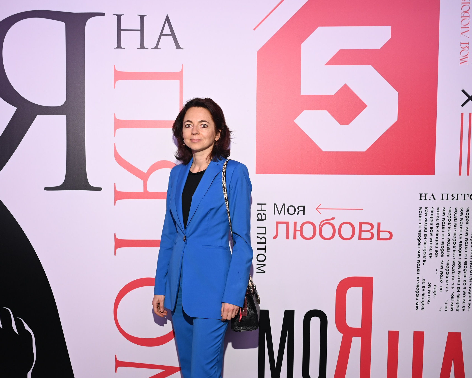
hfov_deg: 46.1
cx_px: 201
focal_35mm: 40
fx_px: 553
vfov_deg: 37.7
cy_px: 192
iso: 640
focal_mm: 34.5
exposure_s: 1/125
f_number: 5
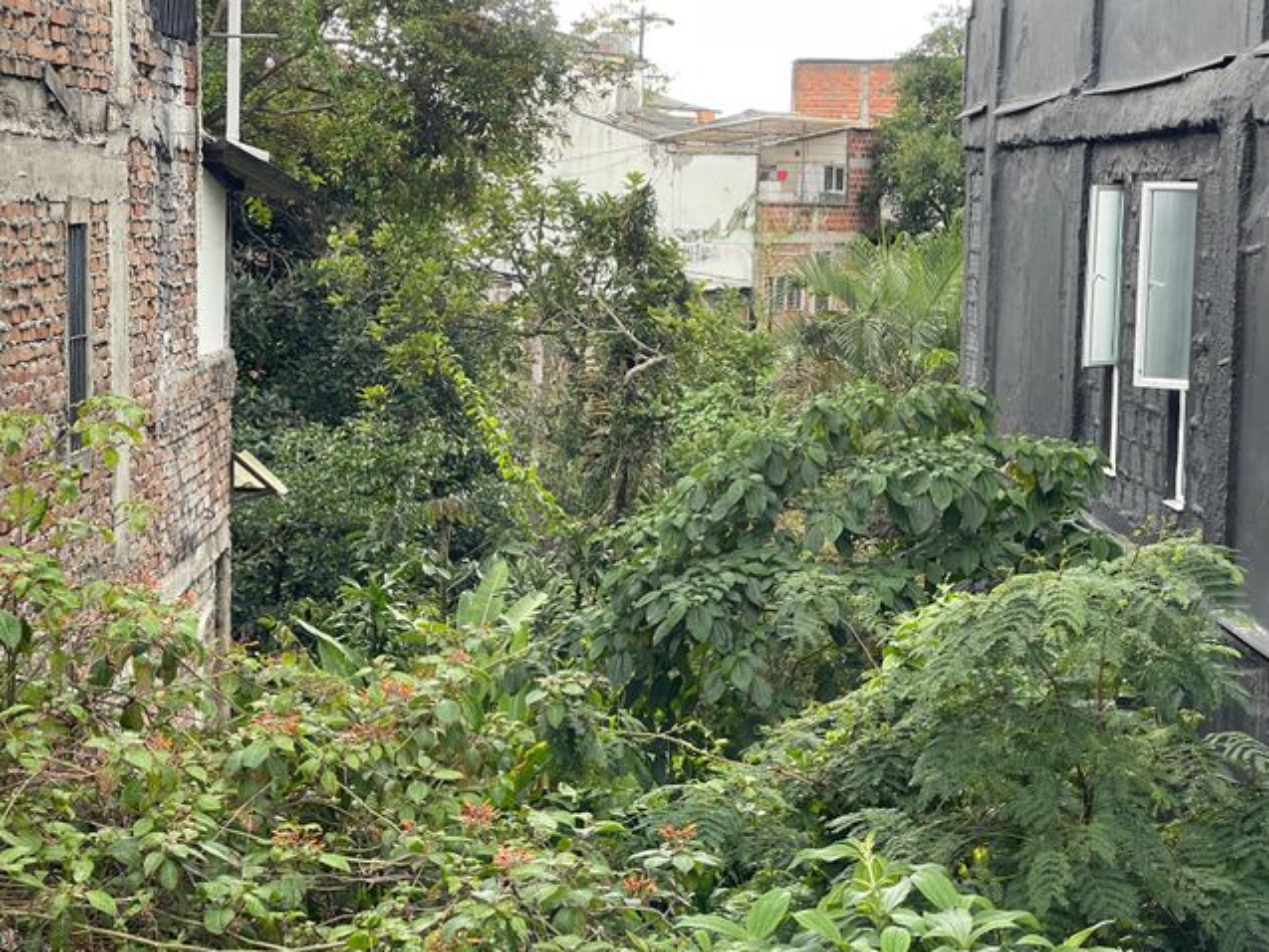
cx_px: 646
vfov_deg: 21.9
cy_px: 466
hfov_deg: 29.0
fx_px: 2457
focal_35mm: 67
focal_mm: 7.5
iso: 50
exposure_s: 1/99
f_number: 2.2
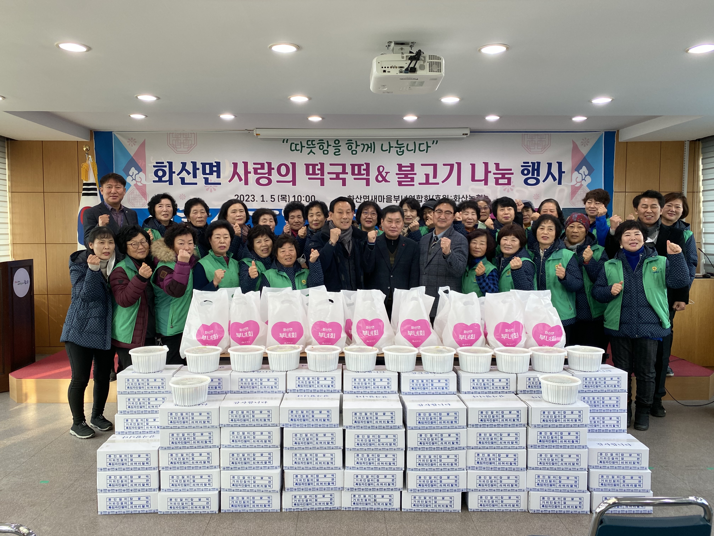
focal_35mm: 26
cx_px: 357
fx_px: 536
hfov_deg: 67.3
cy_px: 268
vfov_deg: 53.1
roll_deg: -0.7
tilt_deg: -4.0
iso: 80
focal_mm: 4.25
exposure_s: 1/60
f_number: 1.8
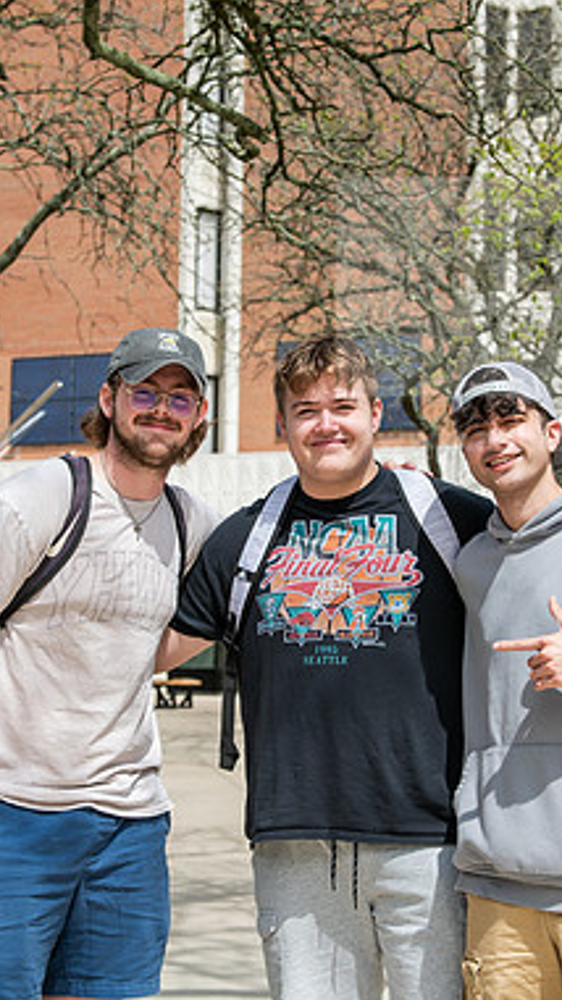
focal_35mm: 67
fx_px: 1777
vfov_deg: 31.4
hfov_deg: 18.0
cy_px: 495
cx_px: 257
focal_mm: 42
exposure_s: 1/640
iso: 125
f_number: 4.5
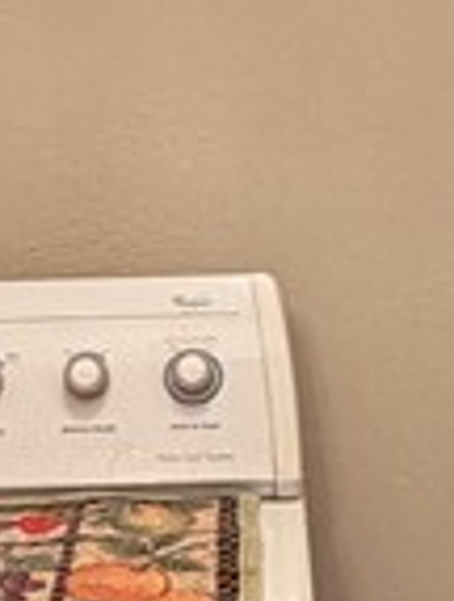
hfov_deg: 14.9
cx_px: 231
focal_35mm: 100
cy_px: 563
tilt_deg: -18.1
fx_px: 1741
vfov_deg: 19.2
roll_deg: +2.2
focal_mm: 2.22
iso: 200
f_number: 2.2
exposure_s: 1/60
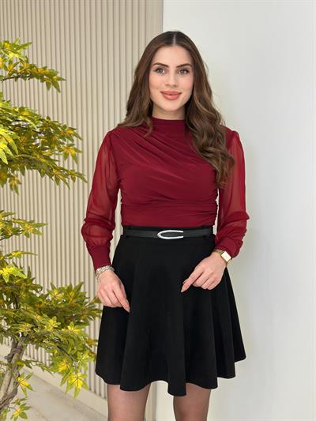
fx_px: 584
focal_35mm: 48
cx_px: 158
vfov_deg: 39.6
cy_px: 210
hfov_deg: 30.3
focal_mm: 6.86
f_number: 1.78
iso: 80
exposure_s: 1/141
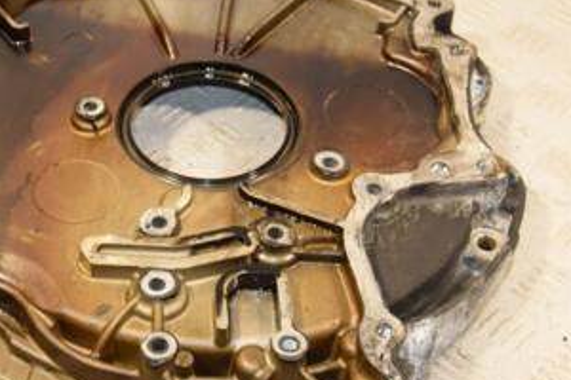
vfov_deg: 17.5
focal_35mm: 78
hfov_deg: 25.7
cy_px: 179
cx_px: 143
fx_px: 1237
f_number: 5.6
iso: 800
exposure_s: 1/200
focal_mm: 26
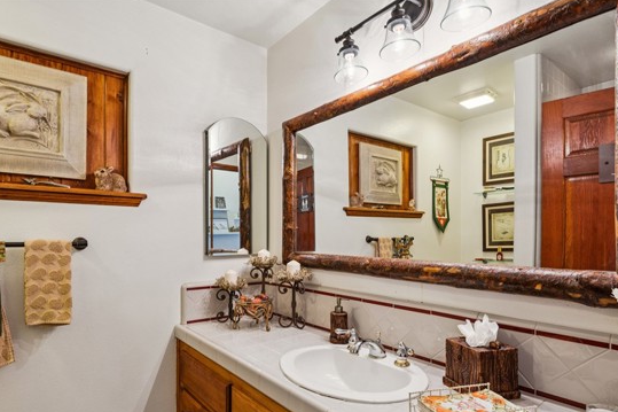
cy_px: 239
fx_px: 342
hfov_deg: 84.0
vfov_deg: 61.7
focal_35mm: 20
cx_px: 287
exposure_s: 2
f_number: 13
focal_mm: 16.8
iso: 100
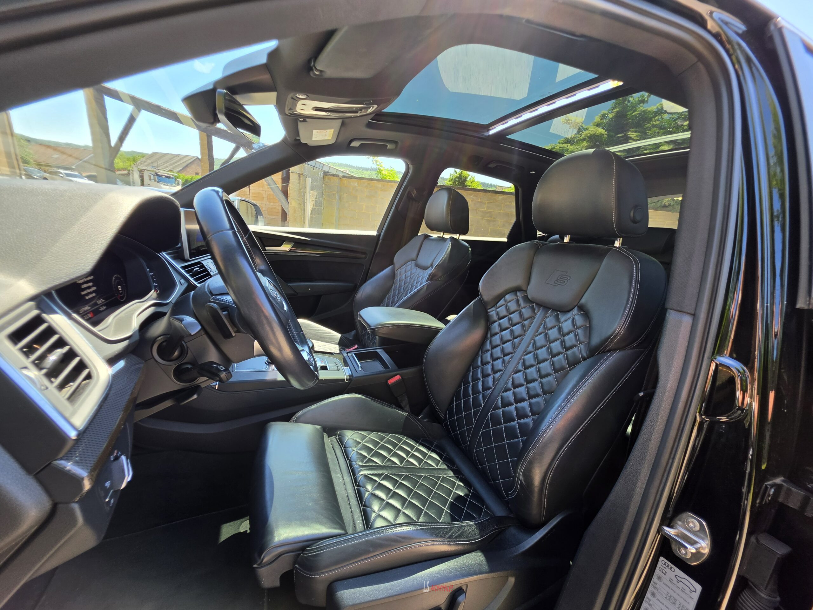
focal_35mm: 13
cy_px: 305
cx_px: 406
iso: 25
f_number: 1.9
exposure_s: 1/120
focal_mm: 2.2
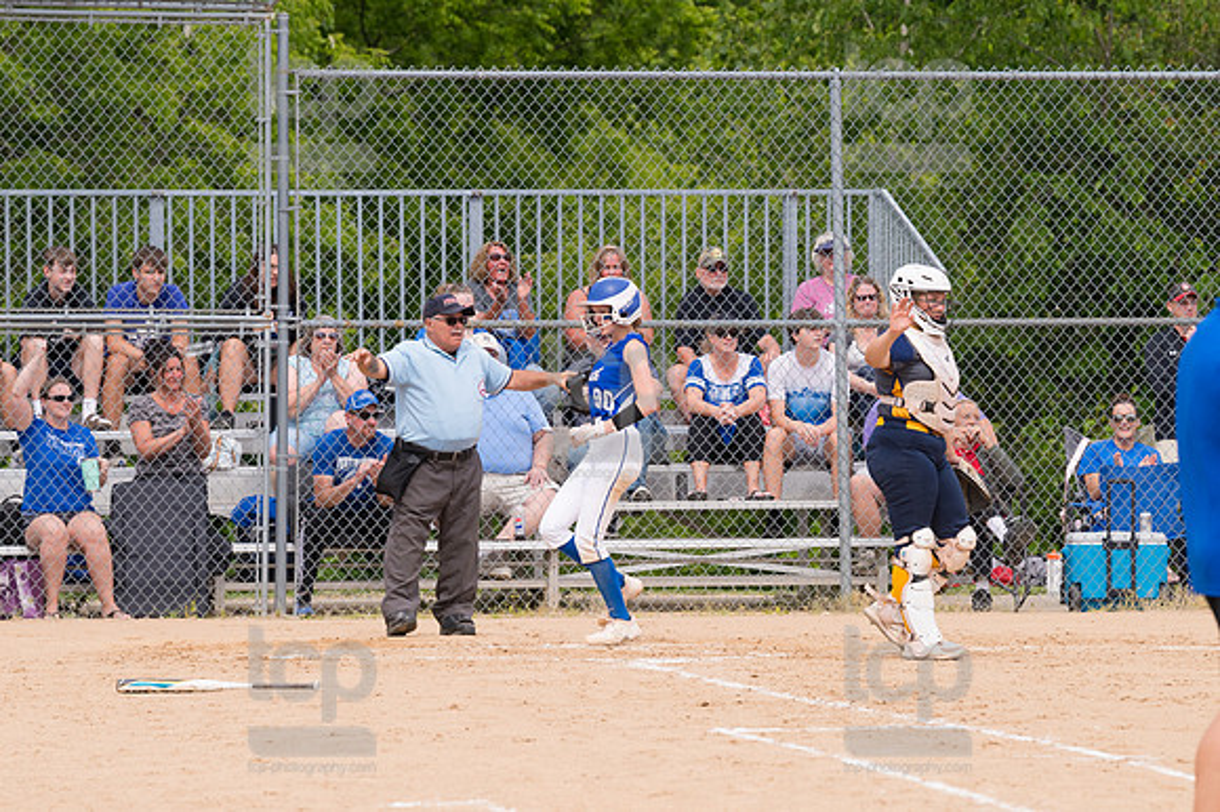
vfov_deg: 4.6
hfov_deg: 6.9
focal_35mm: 300
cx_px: 610
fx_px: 10160
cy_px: 406
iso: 320
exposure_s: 1/1600
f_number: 5.6
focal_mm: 200
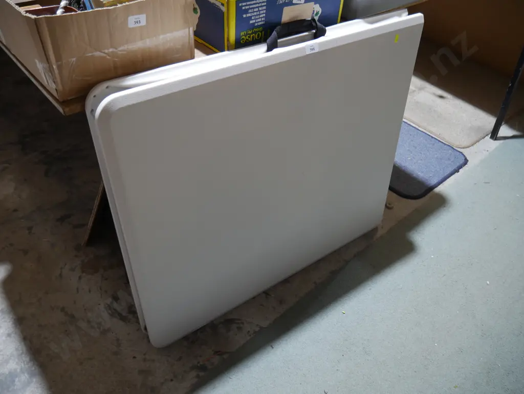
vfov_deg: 49.8
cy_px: 197
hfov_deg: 63.4
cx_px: 262
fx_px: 424
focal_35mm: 28
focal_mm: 14
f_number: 3.5
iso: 640
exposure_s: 1/60
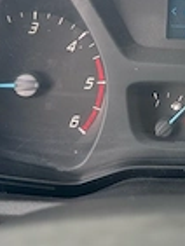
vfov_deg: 27.8
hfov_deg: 20.4
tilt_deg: -24.8
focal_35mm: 68
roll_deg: +0.1
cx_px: 215
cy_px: 38
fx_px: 484
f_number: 1.78
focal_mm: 6.76
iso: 200
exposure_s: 1/95
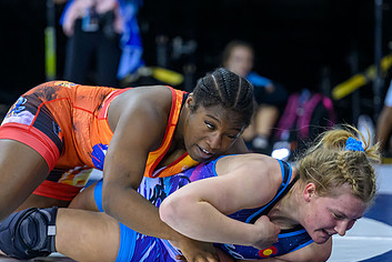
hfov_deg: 10.0
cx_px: 148
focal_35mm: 205
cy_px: 194
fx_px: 2234
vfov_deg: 6.7
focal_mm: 104
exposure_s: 1/800
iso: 3200
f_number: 2.8
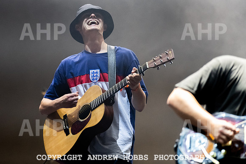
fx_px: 1790
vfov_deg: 5.2
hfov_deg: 7.9
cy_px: 58
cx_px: 85
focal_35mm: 262
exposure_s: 1/800
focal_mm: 200
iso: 4000
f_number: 2.8
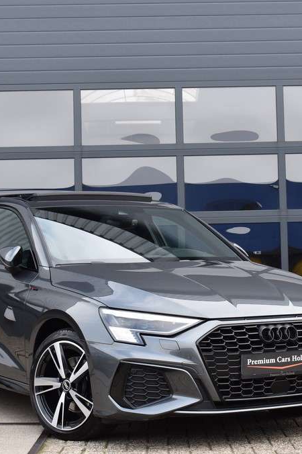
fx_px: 1146
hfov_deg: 15.0
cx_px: 197
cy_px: 229
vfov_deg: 22.4
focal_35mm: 91
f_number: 8
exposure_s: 1/250
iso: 280
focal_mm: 40
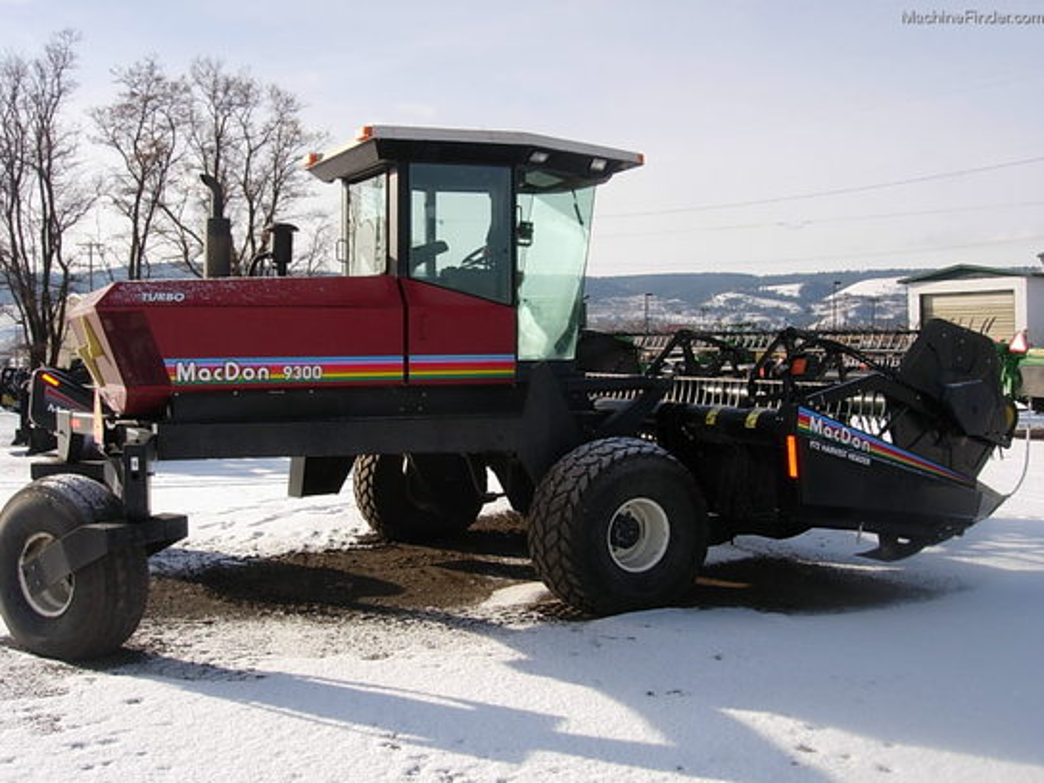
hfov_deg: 49.0
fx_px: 1146
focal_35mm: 38
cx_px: 522
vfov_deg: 37.7
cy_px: 392
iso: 79
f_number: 4.8
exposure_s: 1/664
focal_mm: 7.8
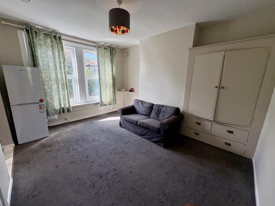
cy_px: 103
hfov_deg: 102.1
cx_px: 138
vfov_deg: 85.7
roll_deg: -0.4
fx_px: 111
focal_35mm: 14
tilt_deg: -11.3
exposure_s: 1/132
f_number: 2.2
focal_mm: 2.22
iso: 80
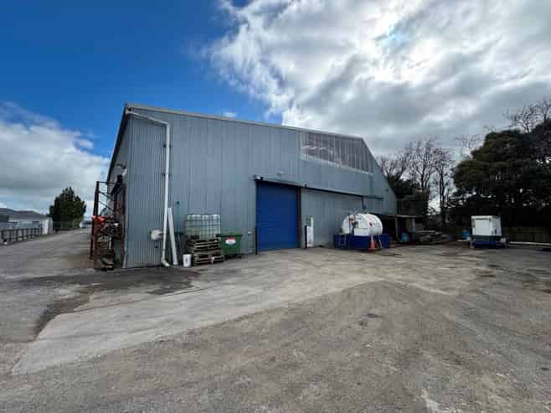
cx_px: 276
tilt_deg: +5.6
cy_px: 206
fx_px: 223
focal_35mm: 14
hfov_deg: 102.1
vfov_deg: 85.6
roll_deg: +0.6
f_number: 2.2
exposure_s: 1/968
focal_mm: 2.22
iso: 50
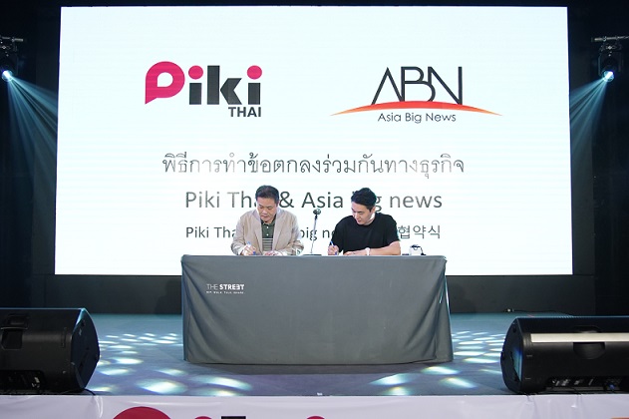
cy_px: 210
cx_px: 314
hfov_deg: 46.4
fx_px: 733
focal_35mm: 42
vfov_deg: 31.9
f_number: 4
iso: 1600
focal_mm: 28
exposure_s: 1/200
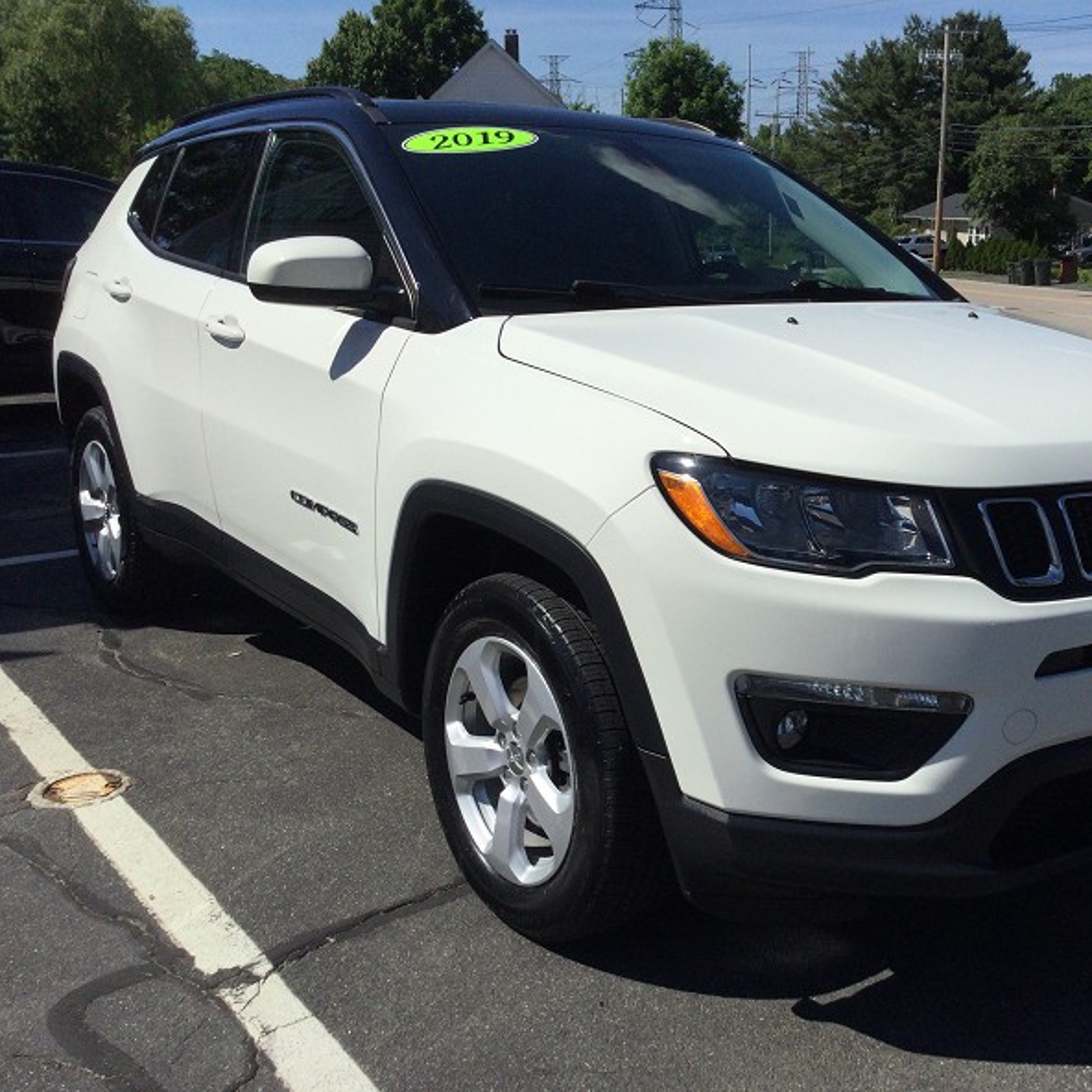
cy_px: 550
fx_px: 1321
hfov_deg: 44.4
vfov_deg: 44.9
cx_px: 705
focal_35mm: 37
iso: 25
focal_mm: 3.3
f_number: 2.4
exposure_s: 1/3546
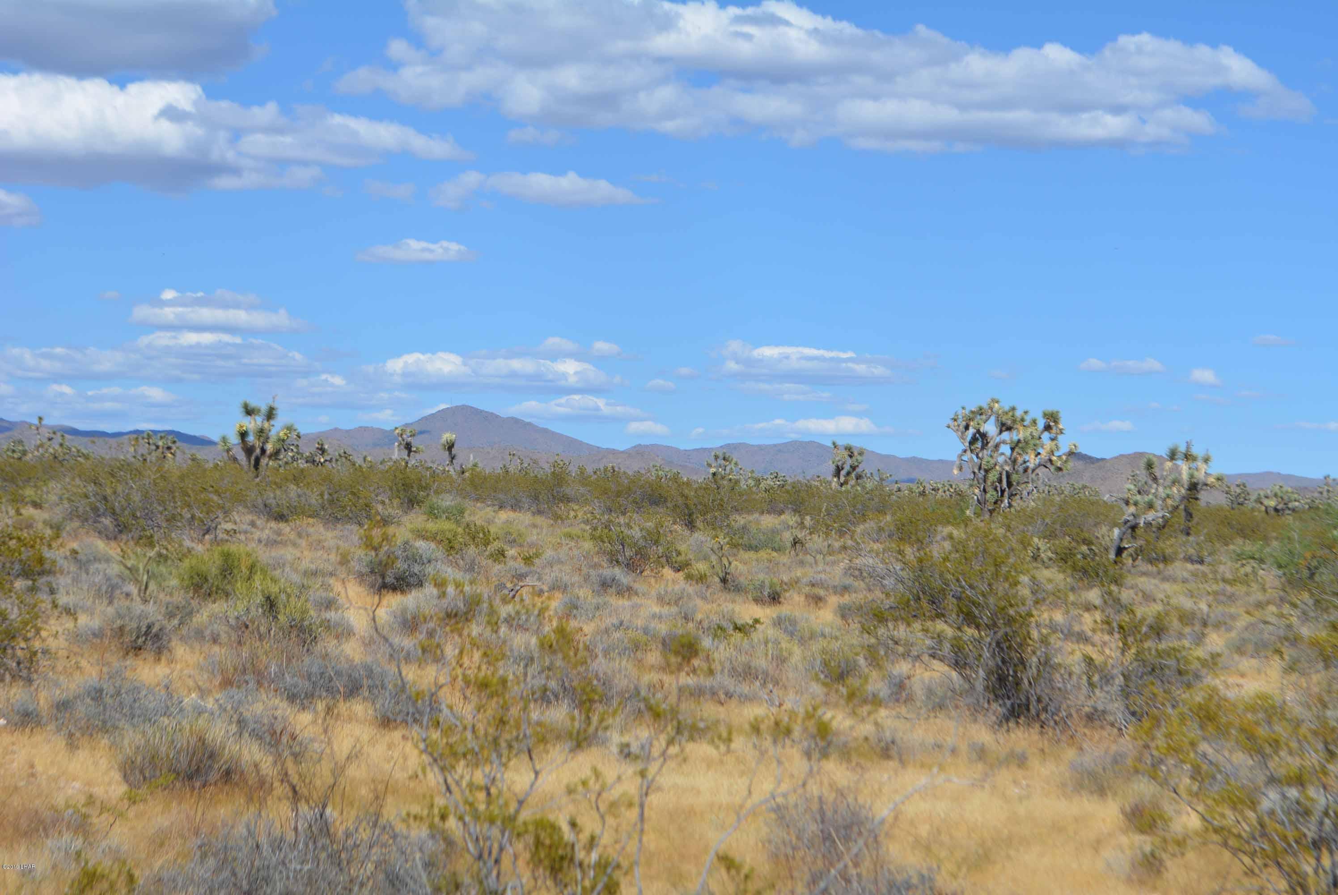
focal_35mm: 82
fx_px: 3069
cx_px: 669
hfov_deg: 24.6
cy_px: 448
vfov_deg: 16.6
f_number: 9
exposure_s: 1/320
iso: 100
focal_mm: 55
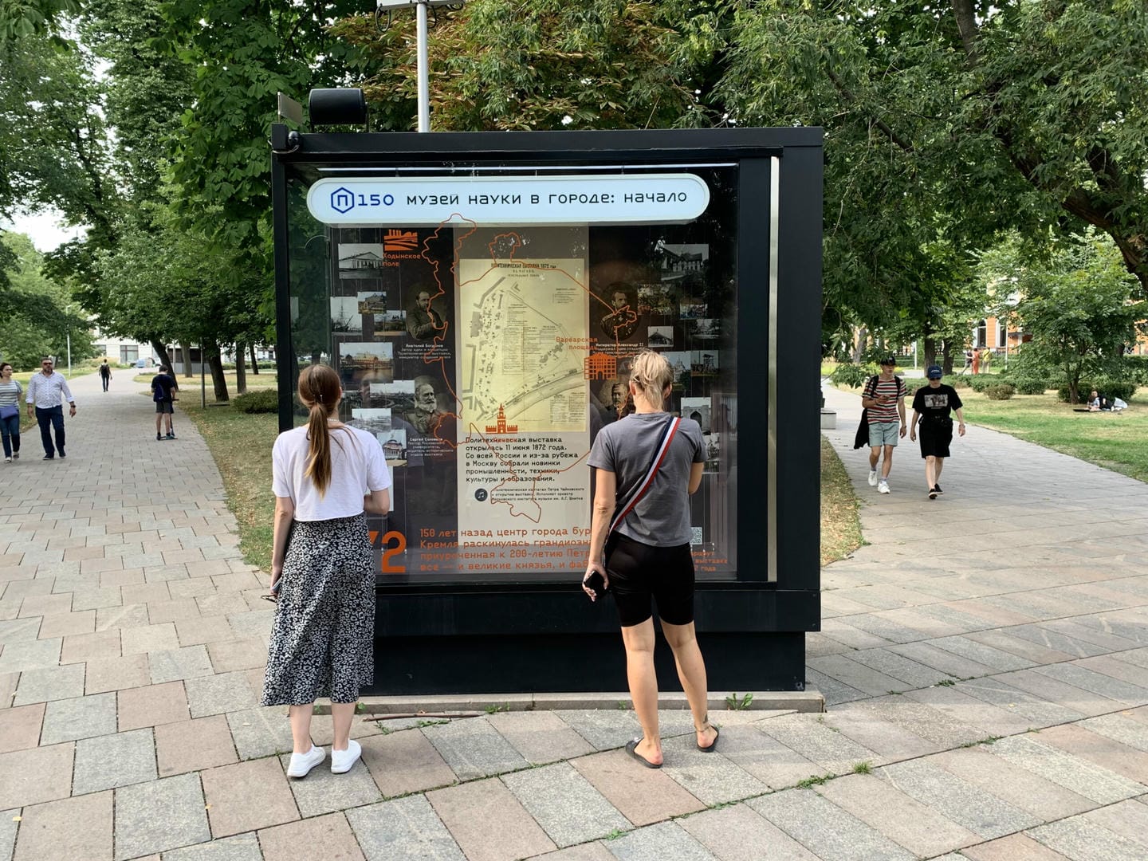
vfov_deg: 53.1
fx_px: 862
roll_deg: -0.7
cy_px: 430
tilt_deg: -2.0
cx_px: 574
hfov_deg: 67.3
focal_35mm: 26
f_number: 1.8
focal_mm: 4.25
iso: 25
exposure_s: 1/122
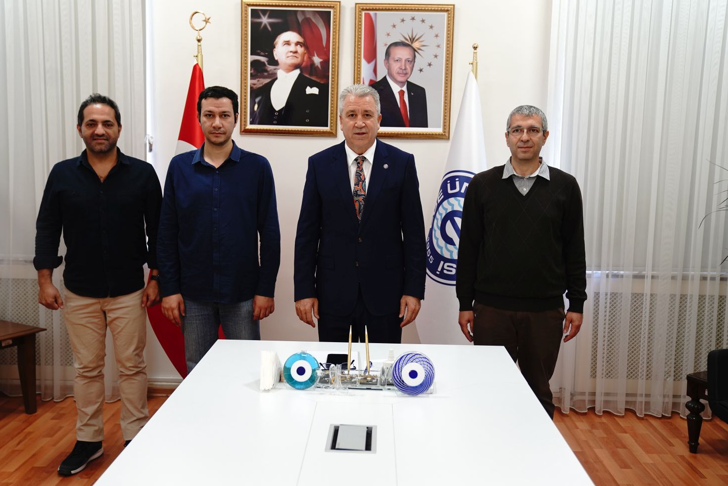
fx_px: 748
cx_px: 356
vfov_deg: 35.9
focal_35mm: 37
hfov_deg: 51.9
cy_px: 240
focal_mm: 36
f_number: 3.2
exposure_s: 1/80
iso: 800
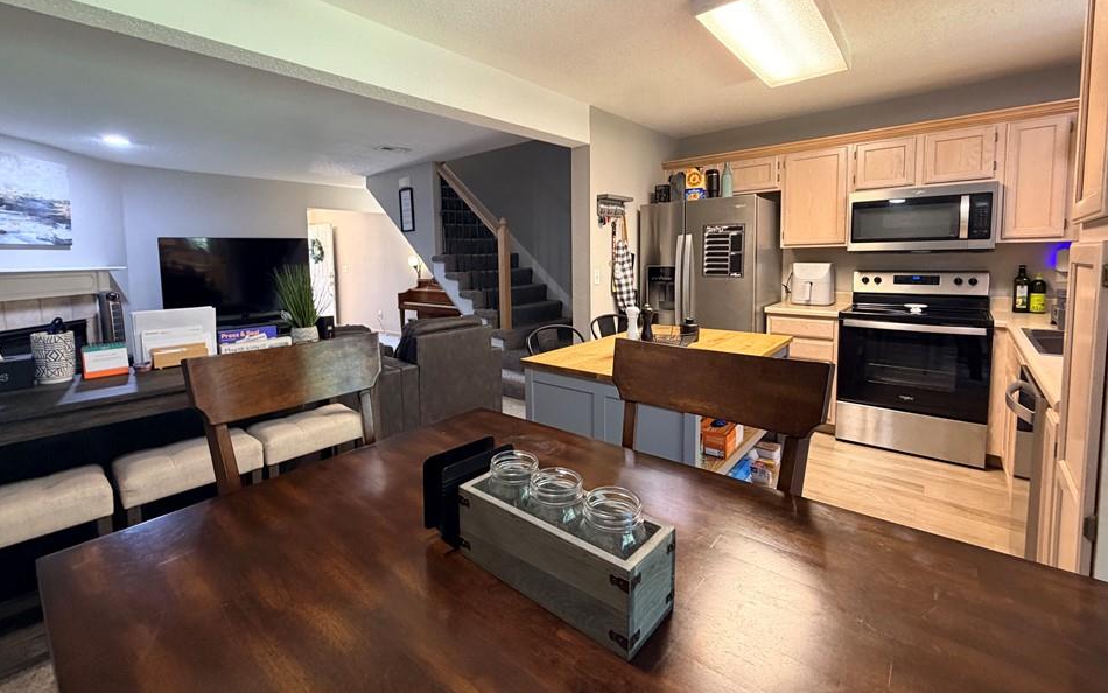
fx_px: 483
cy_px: 292
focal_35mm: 16
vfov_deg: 70.8
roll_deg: +1.6
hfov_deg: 97.7
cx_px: 520
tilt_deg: -3.4
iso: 400
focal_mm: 2.22
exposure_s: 1/60
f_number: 2.2
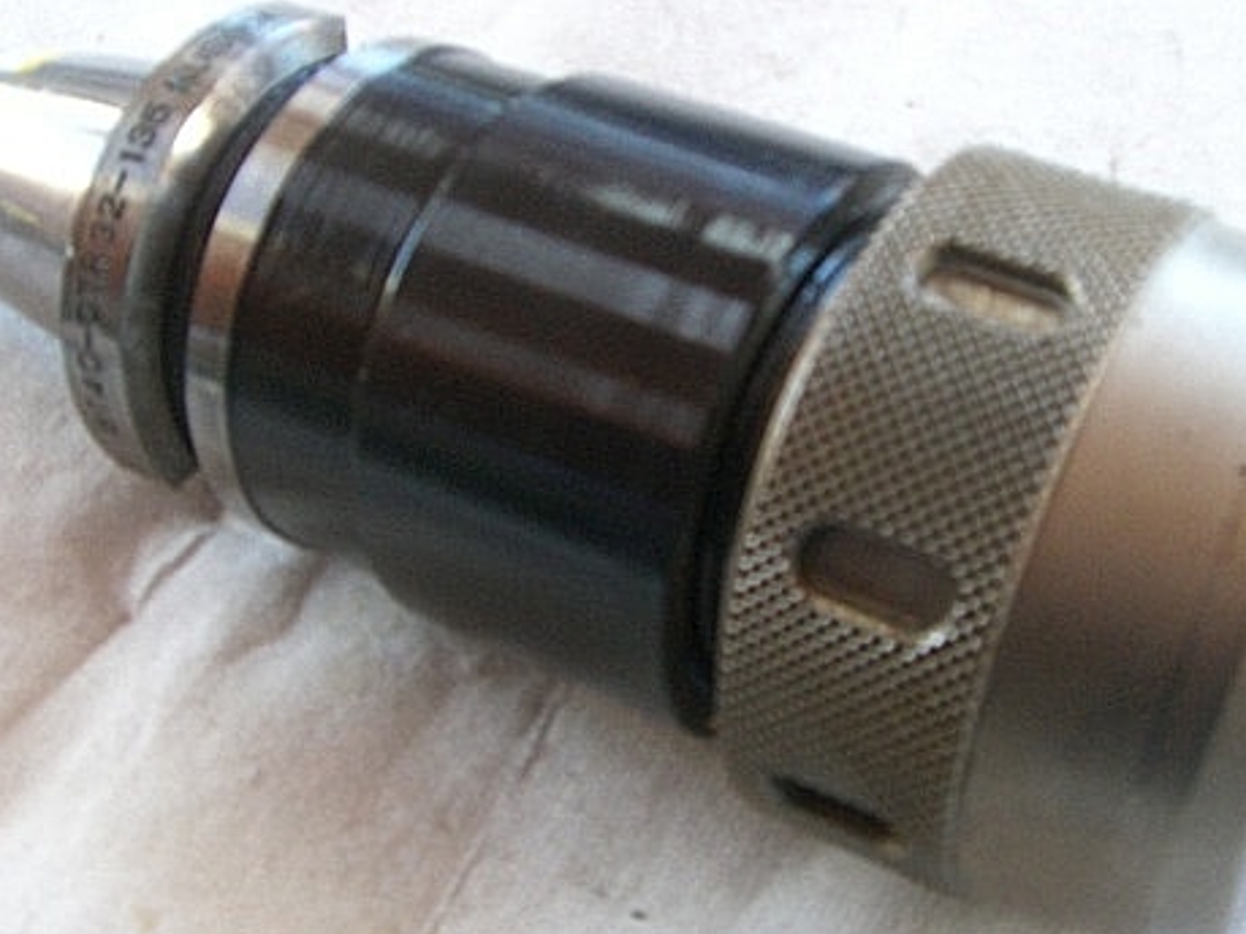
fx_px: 1907
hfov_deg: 36.1
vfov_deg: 27.5
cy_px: 491
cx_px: 695
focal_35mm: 53
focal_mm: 6.2
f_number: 2.7
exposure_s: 1/40
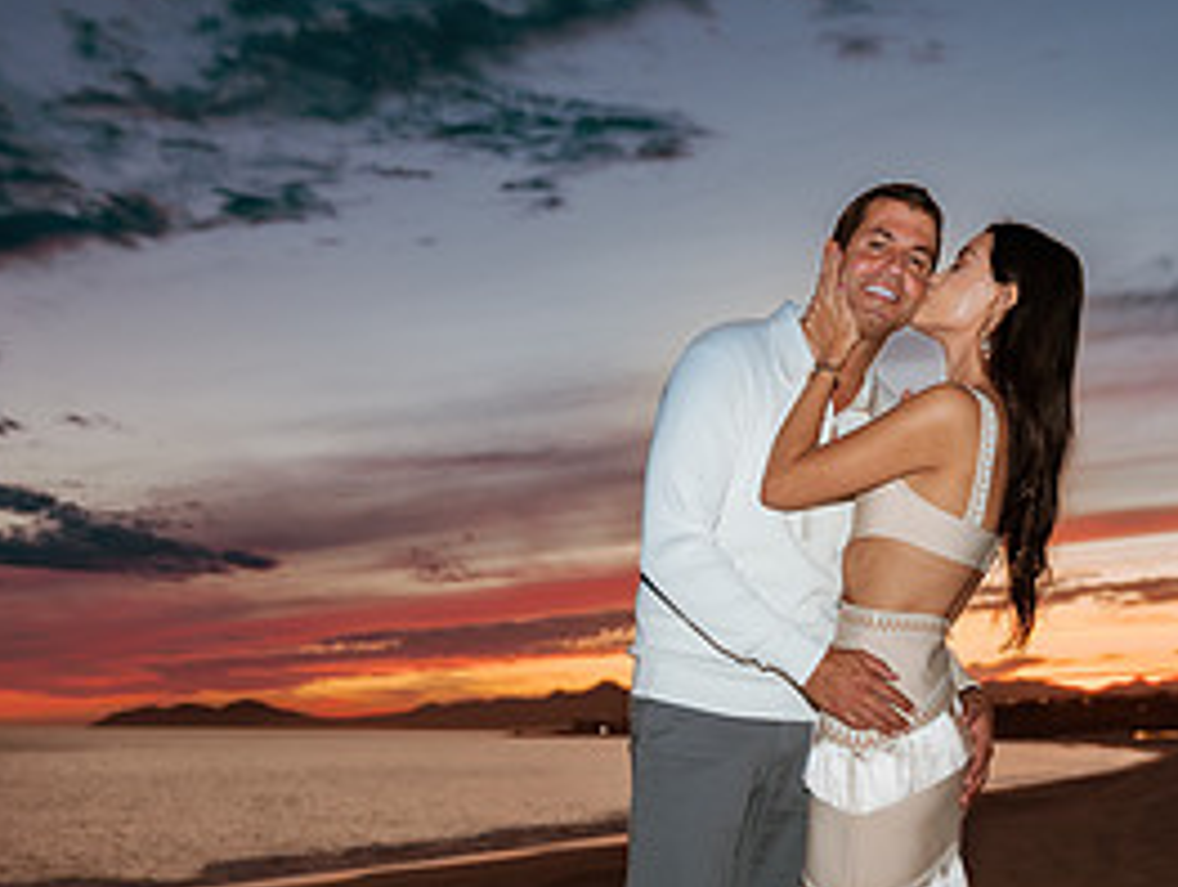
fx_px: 1908
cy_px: 753
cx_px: 459
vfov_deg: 25.5
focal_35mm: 56
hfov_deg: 34.2
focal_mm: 24
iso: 320
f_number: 2.8
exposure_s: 1/200
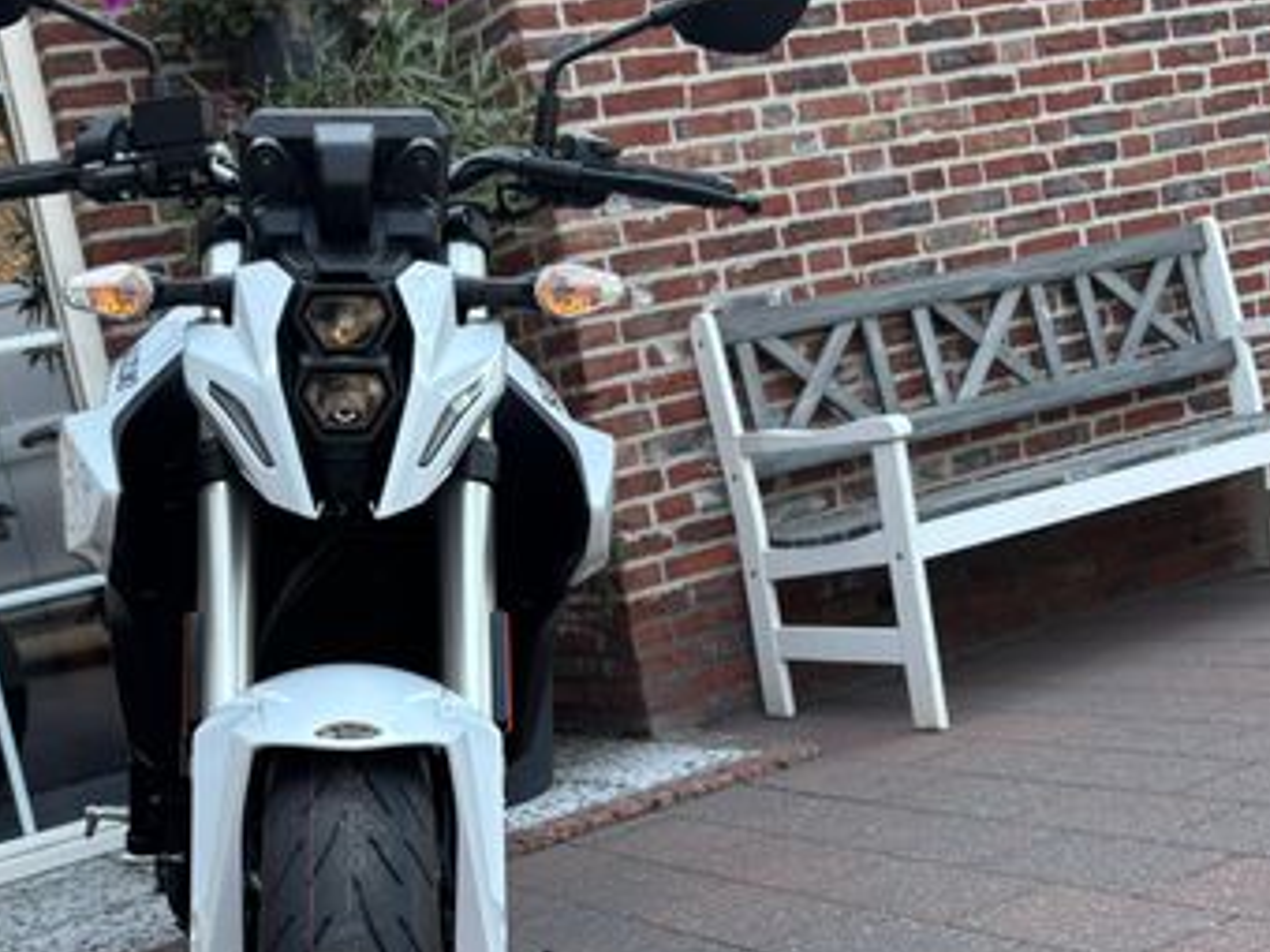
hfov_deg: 38.2
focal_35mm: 49
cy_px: 732
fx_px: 1798
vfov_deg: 29.1
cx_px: 374
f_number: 1.6
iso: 40
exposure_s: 1/190
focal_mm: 5.96
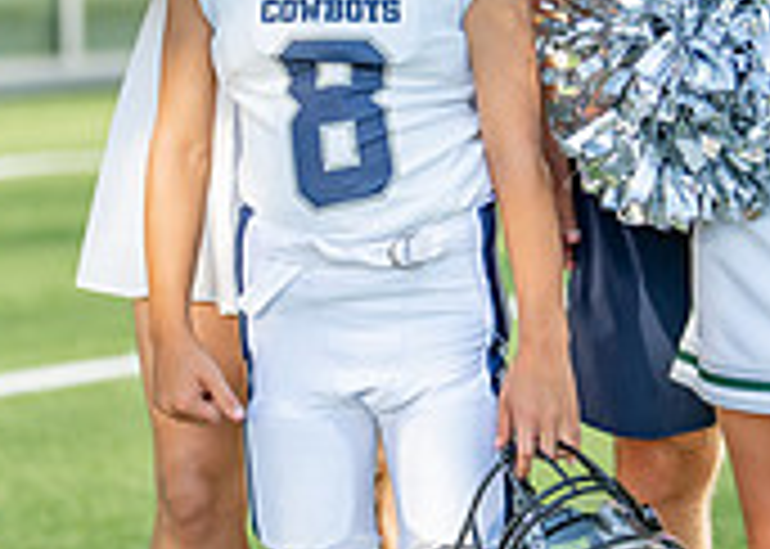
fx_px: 4175
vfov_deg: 7.5
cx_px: 588
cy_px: 146
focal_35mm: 191
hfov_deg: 10.5
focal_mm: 50
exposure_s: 1/2500
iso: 100
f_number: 1.2
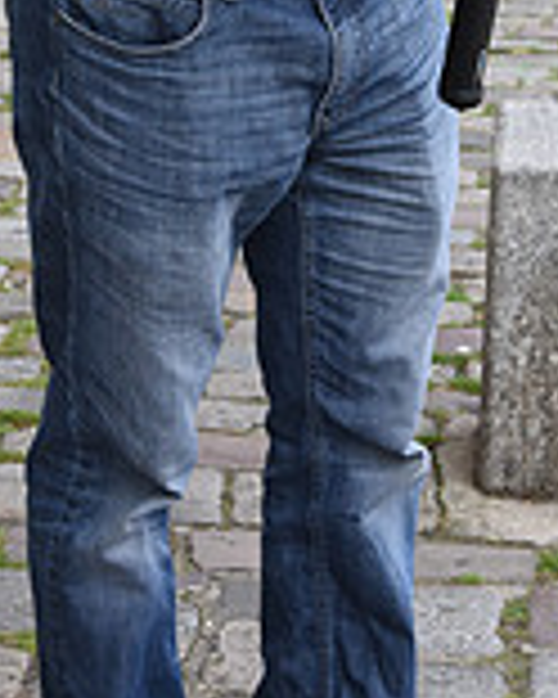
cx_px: 277
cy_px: -248
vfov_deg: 11.5
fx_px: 3344
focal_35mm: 162
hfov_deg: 9.5
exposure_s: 1/250
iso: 400
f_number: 10
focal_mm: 46
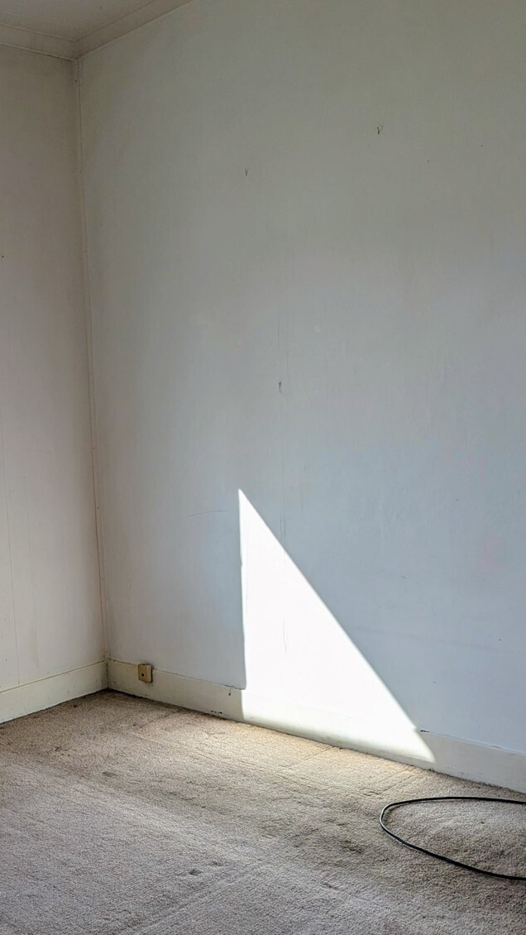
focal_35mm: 37
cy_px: 495
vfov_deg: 54.0
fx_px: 917
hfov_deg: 30.2
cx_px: 26
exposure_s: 1/674
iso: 37
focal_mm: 6.81
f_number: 1.85
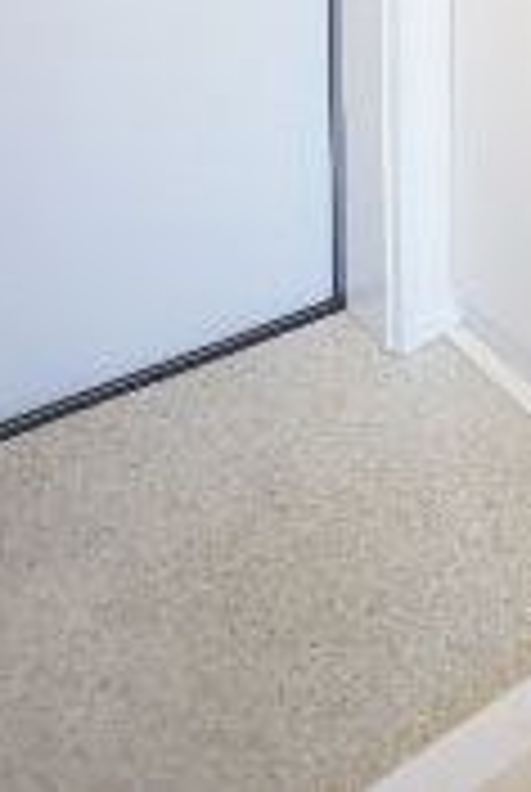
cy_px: -328
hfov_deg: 19.6
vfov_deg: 24.4
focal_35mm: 68
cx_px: 520
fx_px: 1499
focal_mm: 16
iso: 1600
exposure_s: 1/50
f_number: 2.8
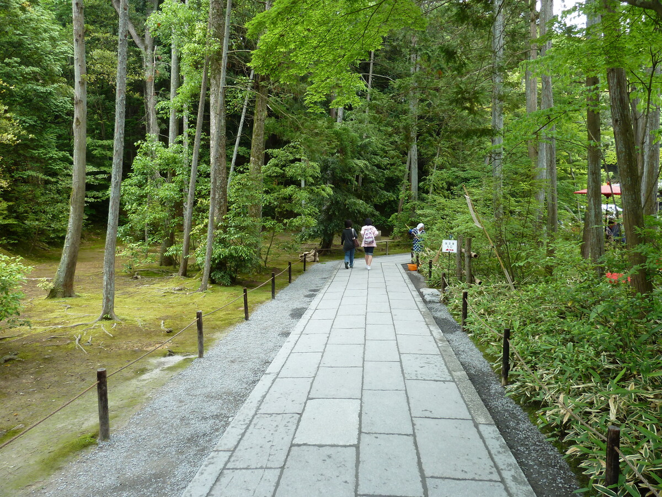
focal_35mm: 25
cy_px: 248
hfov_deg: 69.4
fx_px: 478
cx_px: 331
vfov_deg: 54.9
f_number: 3.3
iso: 80
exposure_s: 1/40
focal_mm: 4.1
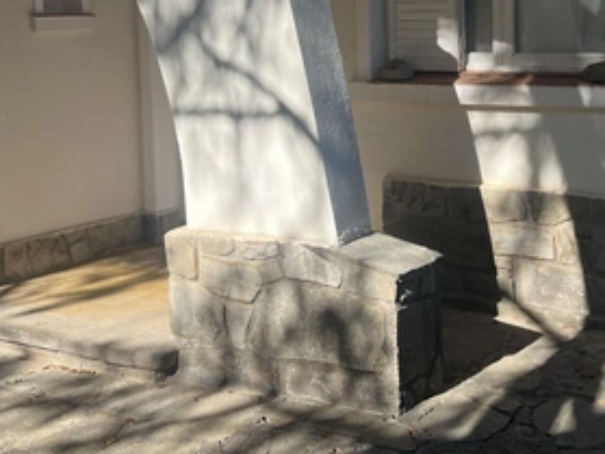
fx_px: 716
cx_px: 447
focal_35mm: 41
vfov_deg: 34.3
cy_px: 111
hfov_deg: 44.4
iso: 50
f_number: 1.5
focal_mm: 5.7
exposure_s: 1/2045
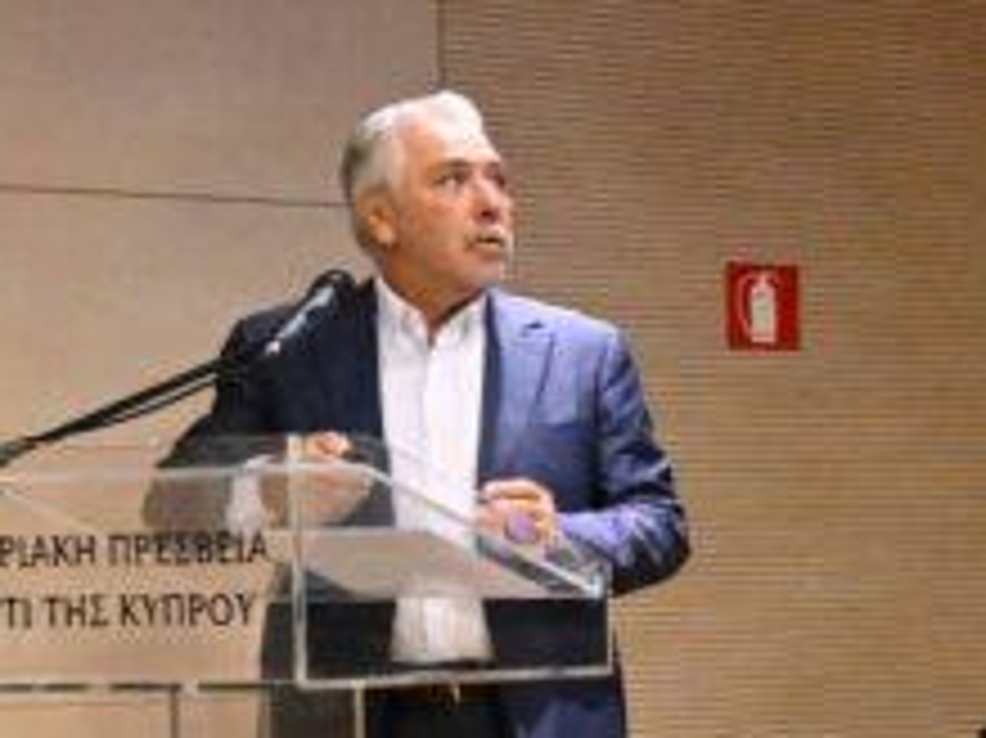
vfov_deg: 9.1
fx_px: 4612
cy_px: 596
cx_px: 2301
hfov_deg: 10.6
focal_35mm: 162
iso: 8000
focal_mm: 24
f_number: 5.6
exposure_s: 1/160
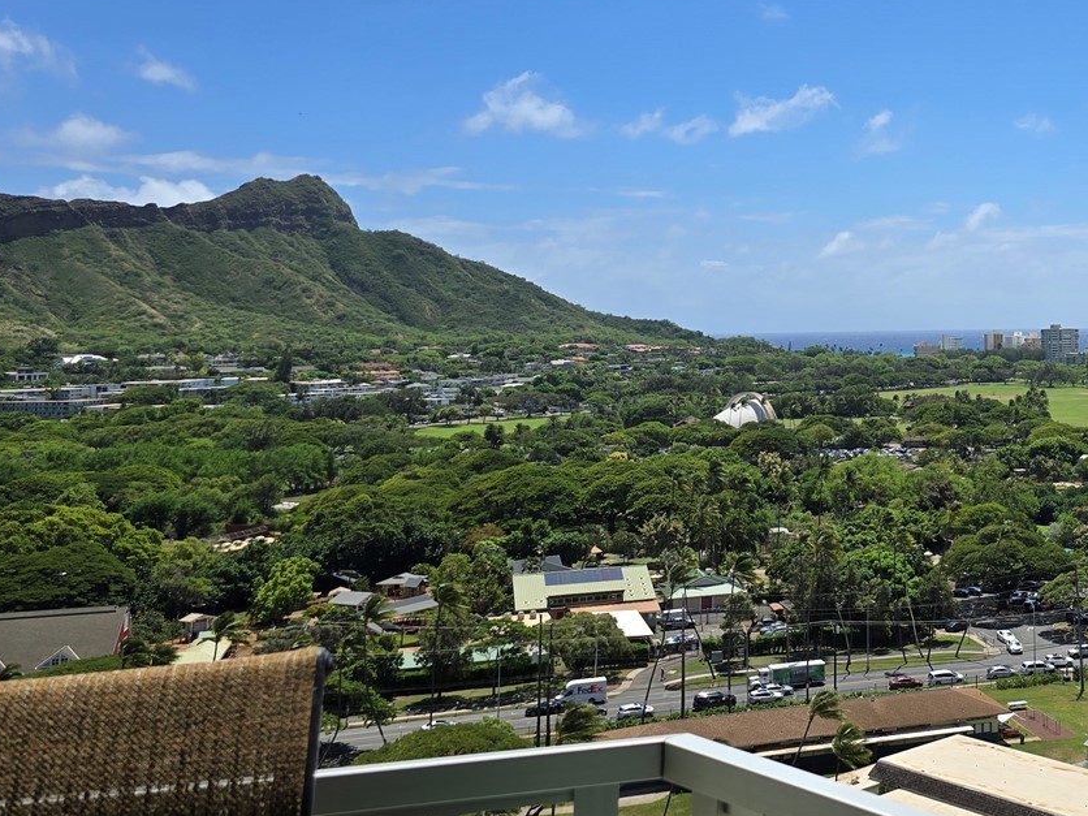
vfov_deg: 32.1
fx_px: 1383
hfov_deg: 39.7
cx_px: 985
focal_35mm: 44
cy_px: 184
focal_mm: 6.3
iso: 12
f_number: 1.7
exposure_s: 1/1151
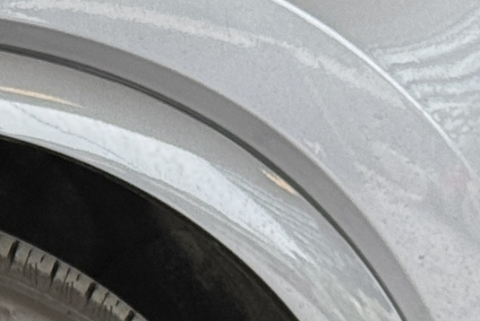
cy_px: 411
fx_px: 3575
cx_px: -598
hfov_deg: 7.3
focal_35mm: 268
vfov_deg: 5.1
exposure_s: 1/116
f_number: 1.78
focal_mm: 6.76
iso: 100
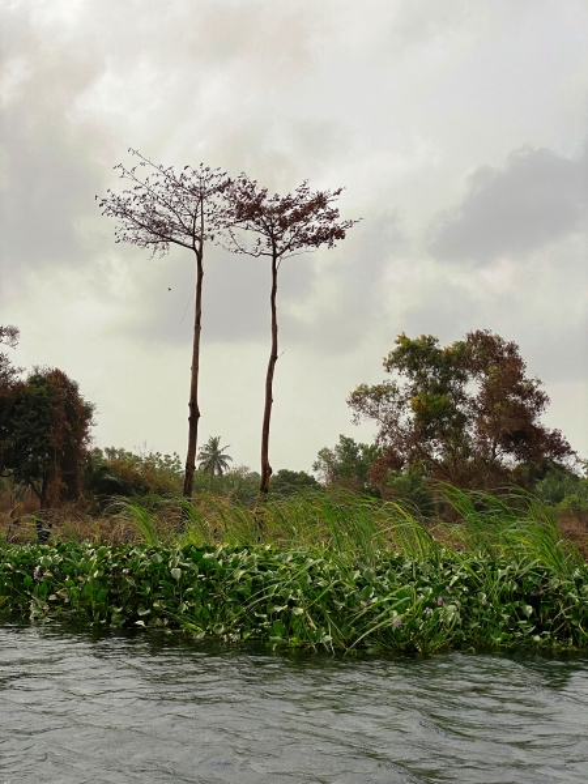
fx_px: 1178
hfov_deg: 28.0
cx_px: 294
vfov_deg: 36.8
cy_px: 392
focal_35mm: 52
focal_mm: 6
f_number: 2
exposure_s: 1/3195
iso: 20
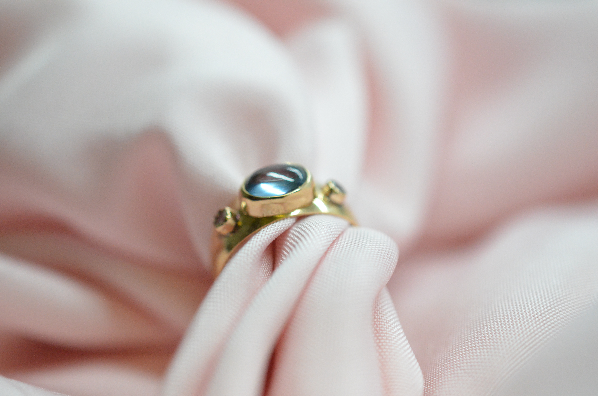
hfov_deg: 33.5
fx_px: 995
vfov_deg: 22.5
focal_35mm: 60
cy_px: 198
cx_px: 299
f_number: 4
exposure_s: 1/2500
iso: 4000
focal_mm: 40
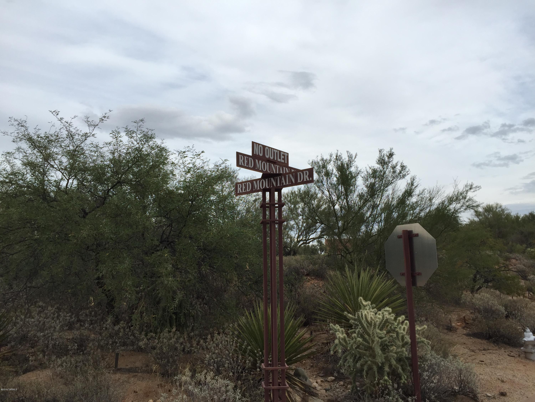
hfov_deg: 61.7
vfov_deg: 48.2
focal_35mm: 29
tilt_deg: +9.7
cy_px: 201
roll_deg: +0.1
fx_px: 448
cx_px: 268
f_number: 2.2
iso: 32
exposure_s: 1/898
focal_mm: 4.15
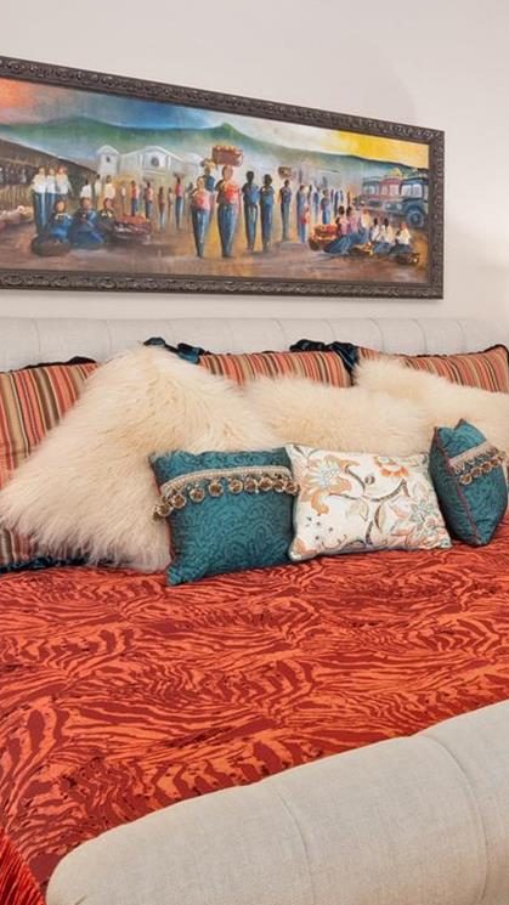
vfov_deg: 54.3
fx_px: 864
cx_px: 651
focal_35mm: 36
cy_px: 307
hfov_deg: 27.7
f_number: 10
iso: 800
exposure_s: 1/1.25
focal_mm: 8
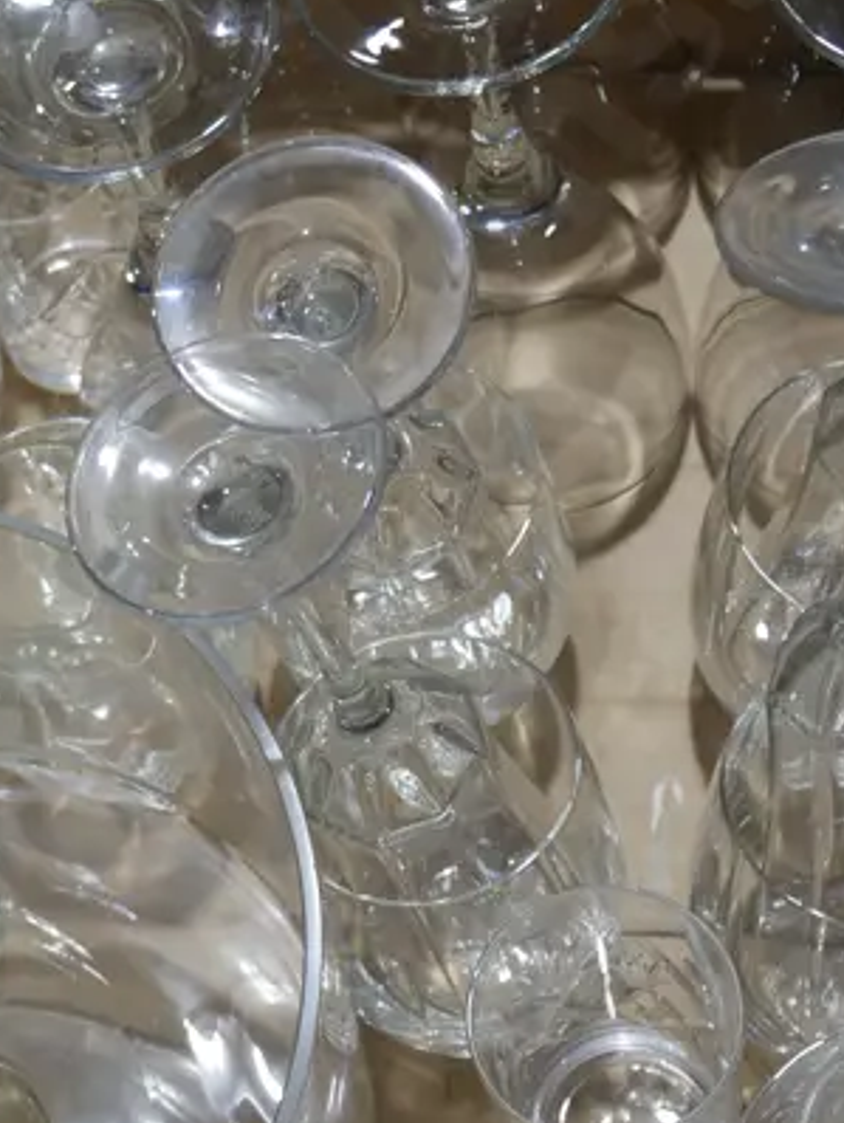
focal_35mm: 72
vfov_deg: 27.0
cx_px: 229
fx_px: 2338
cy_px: 601
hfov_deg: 20.3
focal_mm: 14
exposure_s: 1/125
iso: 200
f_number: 3.5
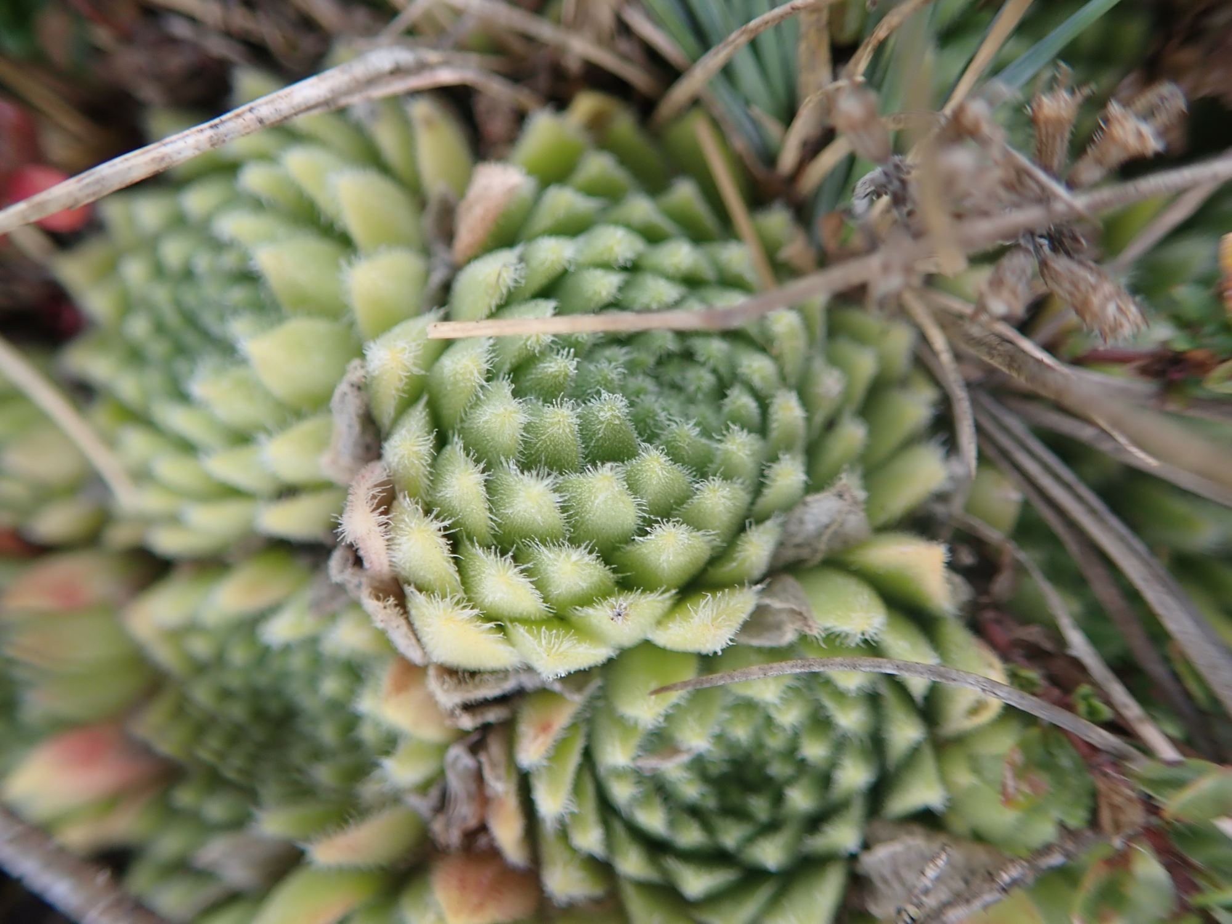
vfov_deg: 46.8
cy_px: 462
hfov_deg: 60.0
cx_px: 616
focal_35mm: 30
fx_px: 1068
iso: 160
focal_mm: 5.5
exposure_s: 1/125
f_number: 2.3
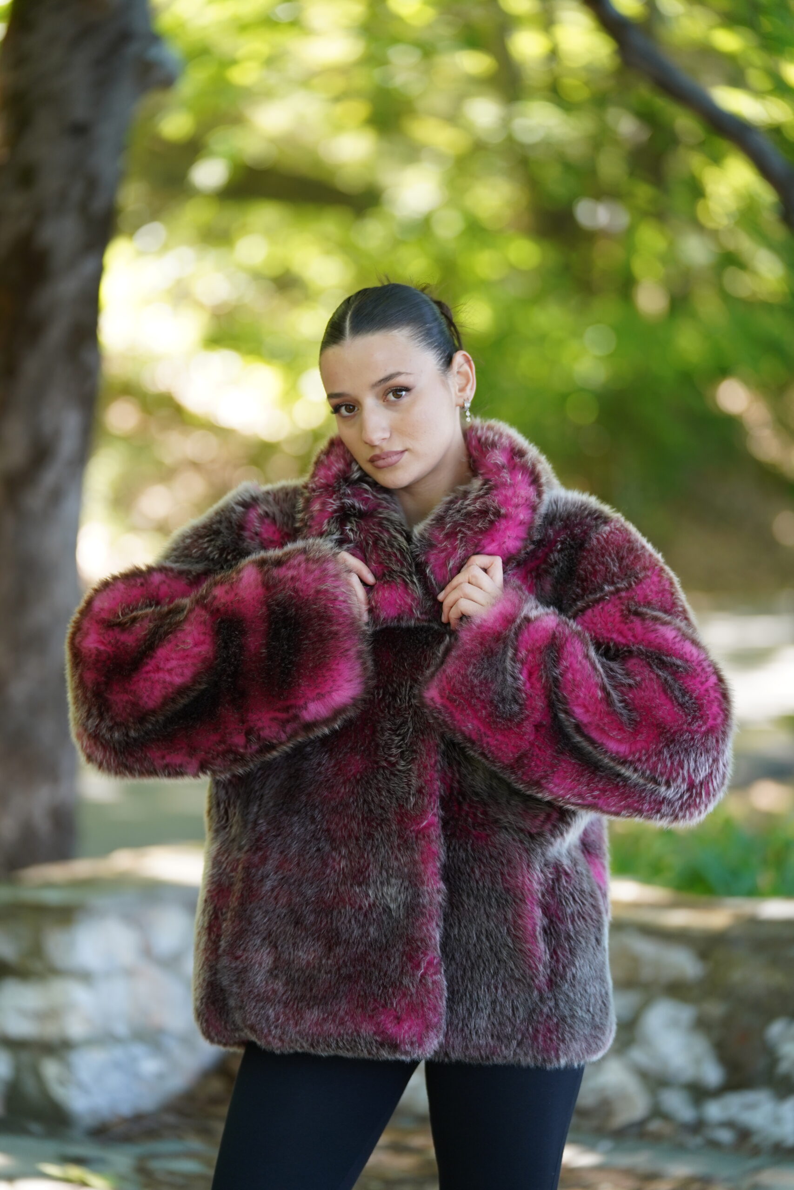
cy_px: 595
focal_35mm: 124
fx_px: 4101
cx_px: 397
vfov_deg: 16.5
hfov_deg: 11.1
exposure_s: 1/320
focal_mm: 124
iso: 500
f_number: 2.8
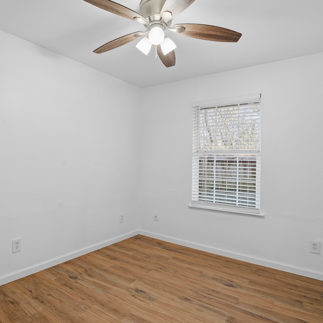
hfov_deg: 71.3
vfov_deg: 72.1
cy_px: 163
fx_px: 222
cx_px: 127
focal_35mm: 21
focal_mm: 16
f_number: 9
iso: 100
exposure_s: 1/20
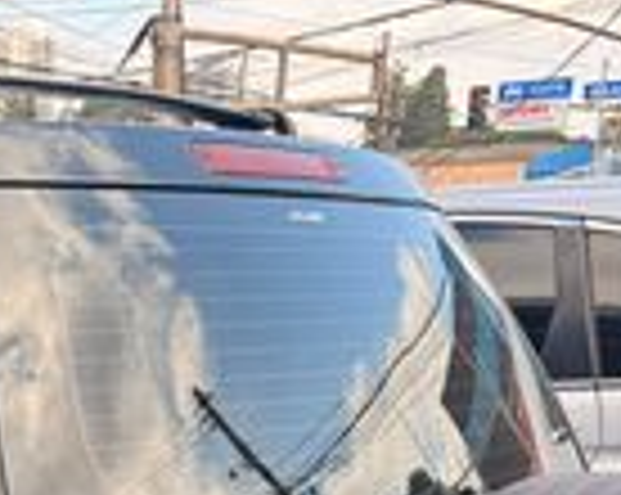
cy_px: 734
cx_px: -153
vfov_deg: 17.3
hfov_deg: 21.8
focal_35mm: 80
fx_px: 1468
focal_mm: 6.76
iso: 100
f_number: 1.78
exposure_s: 1/643
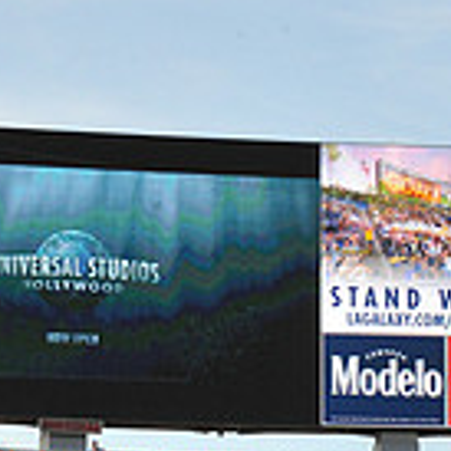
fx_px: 4230
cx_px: 86
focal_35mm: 287
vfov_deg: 6.1
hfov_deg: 6.1
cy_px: 309
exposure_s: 1/800
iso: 1600
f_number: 14
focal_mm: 80
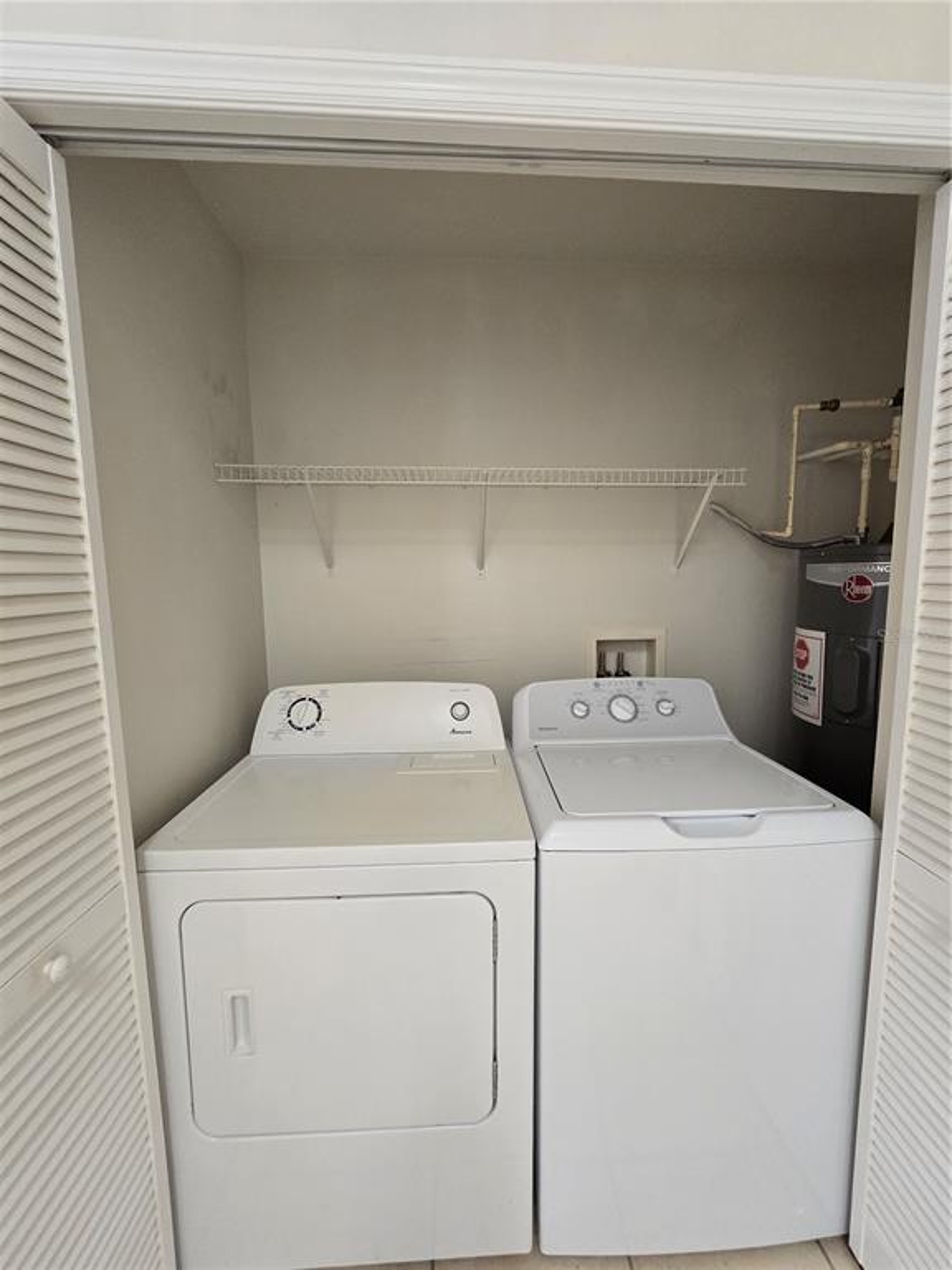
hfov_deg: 89.9
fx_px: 477
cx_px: 476
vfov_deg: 106.2
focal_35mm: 13
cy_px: 635
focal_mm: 2.2
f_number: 2.2
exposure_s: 1/60
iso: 400
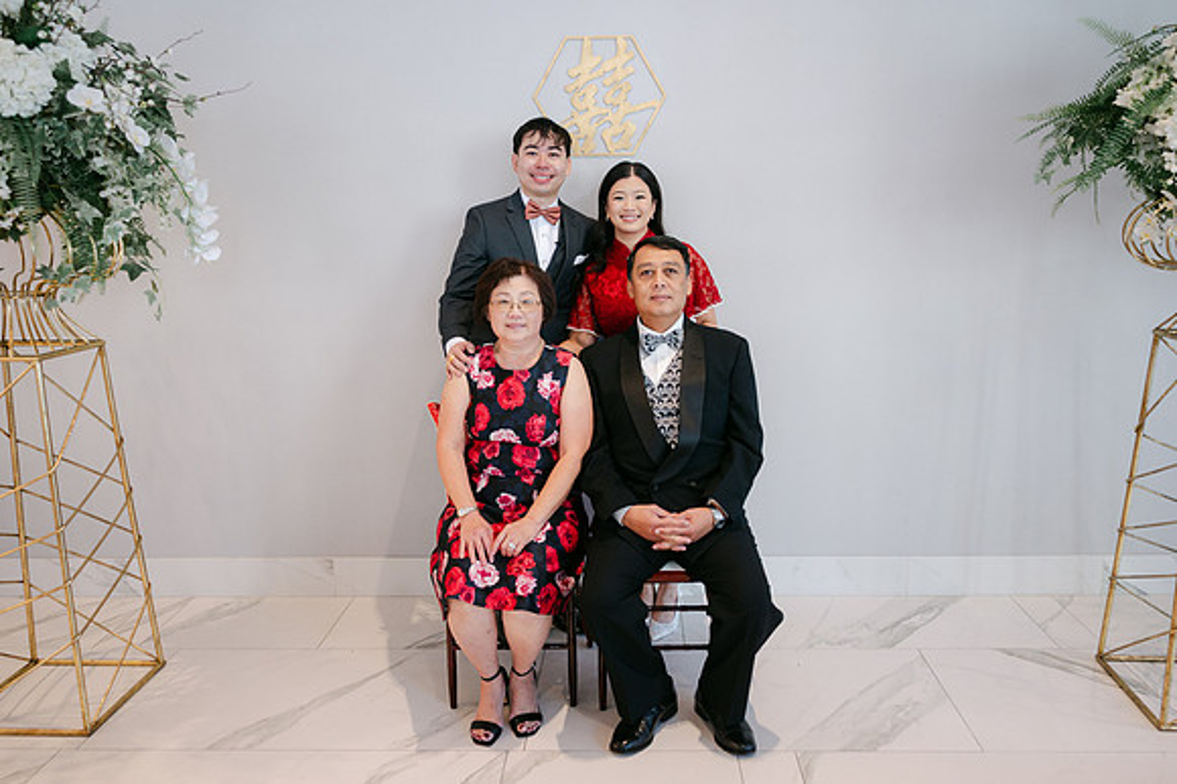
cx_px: 610
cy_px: 392
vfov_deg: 44.9
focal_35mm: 29
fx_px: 948
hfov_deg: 63.7
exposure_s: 1/100
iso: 800
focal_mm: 28
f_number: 4
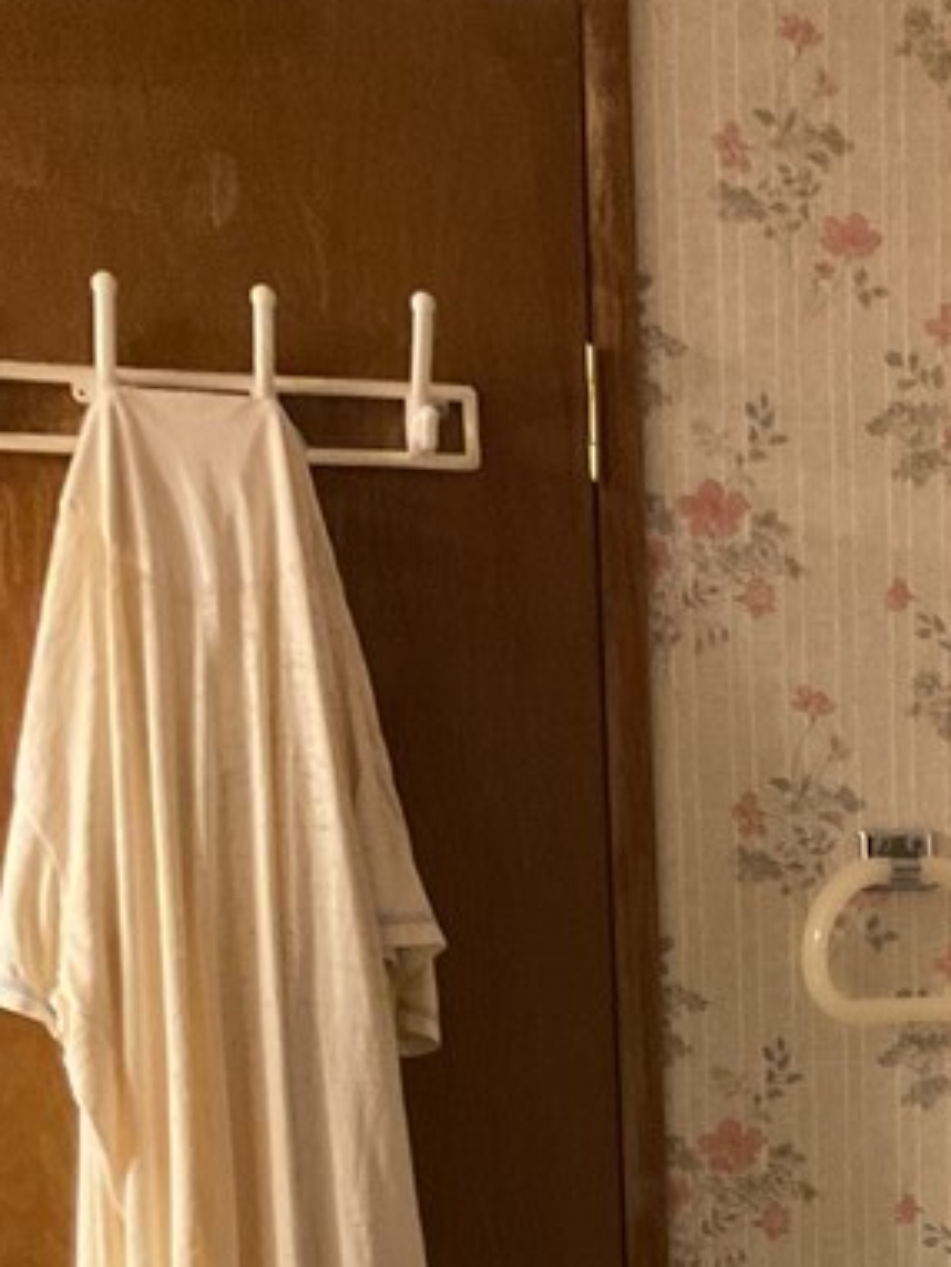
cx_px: 1154
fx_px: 2856
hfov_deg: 17.9
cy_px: 1493
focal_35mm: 78
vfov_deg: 23.1
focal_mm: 3
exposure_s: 1/30
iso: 400
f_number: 1.8
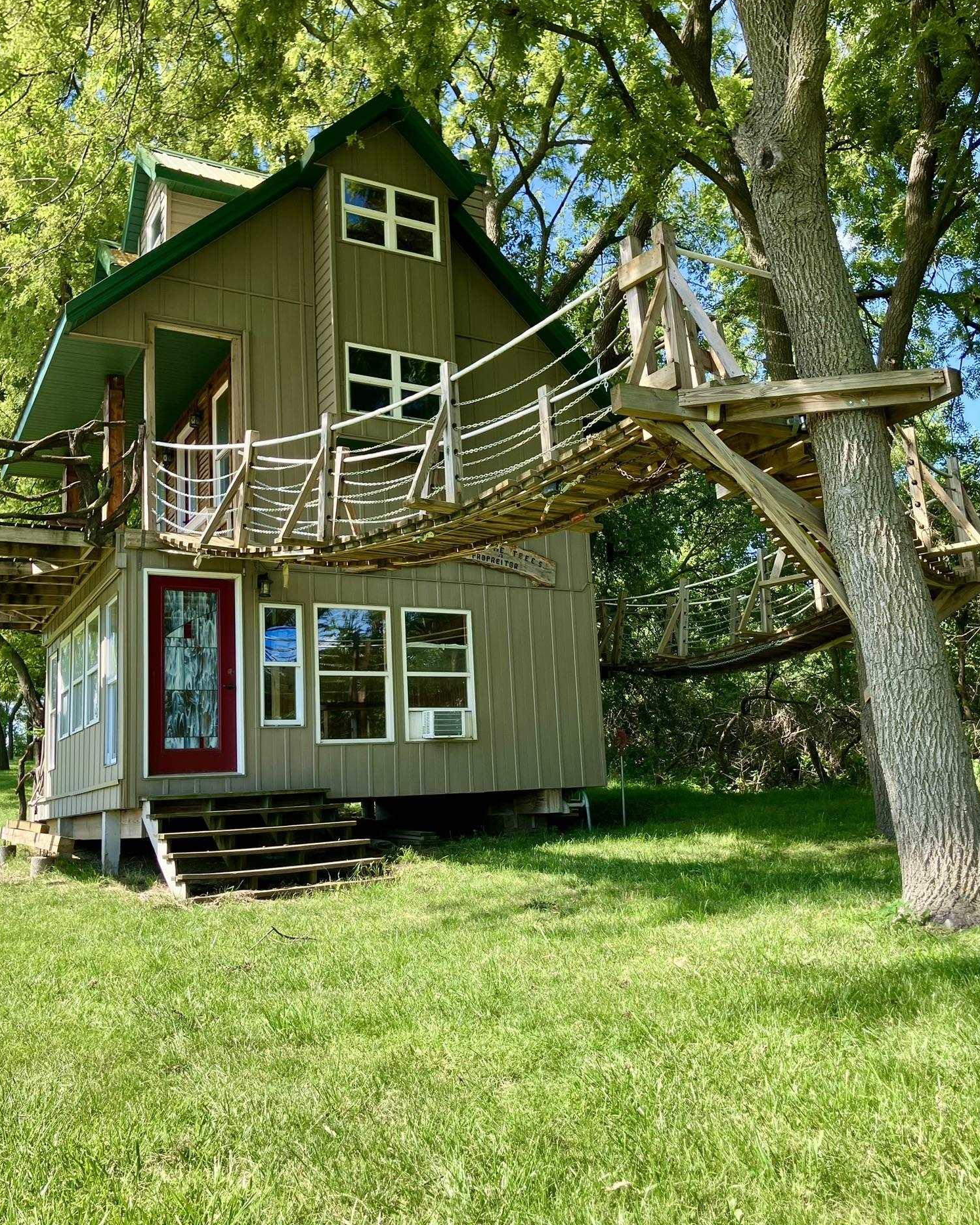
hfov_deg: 48.5
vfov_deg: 58.7
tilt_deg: +8.6
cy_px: 647
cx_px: 492
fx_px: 1088
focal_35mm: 30
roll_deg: +3.7
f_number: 1.8
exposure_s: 1/453
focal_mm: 3.99
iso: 32
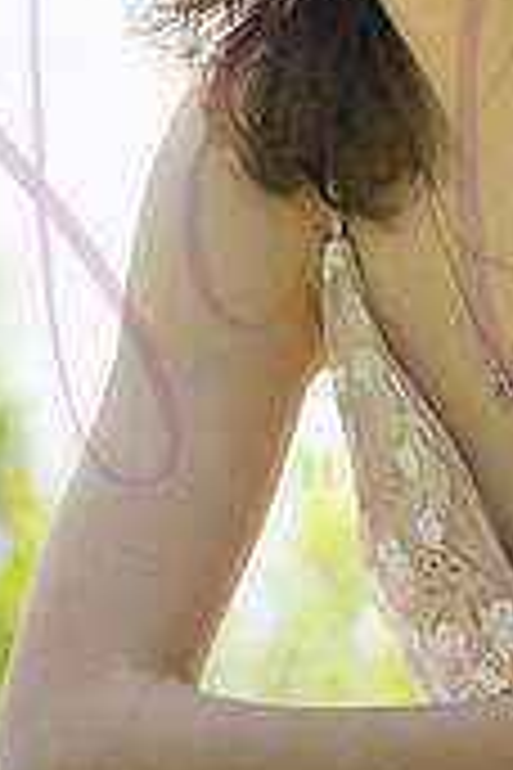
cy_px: -104
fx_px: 9554
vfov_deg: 4.6
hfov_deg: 3.1
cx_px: 364
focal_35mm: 447
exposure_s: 1/320
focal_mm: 170
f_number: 8
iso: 400
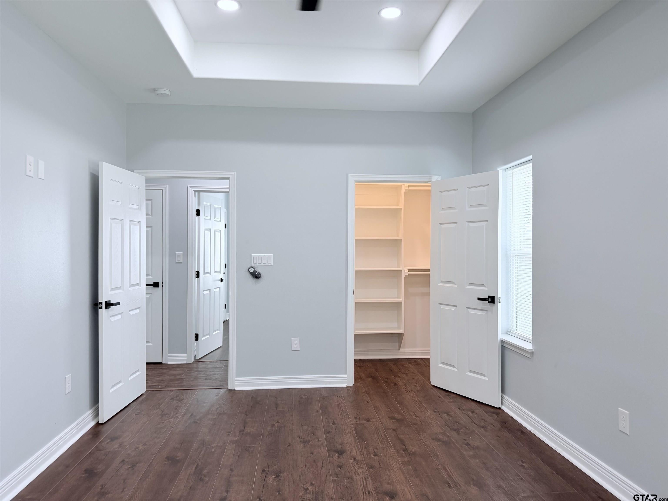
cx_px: 334
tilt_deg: -0.7
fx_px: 463
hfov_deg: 71.6
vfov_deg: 56.8
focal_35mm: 24
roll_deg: +0.6
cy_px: 250
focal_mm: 6.76
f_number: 1.78
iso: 125
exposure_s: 1/120
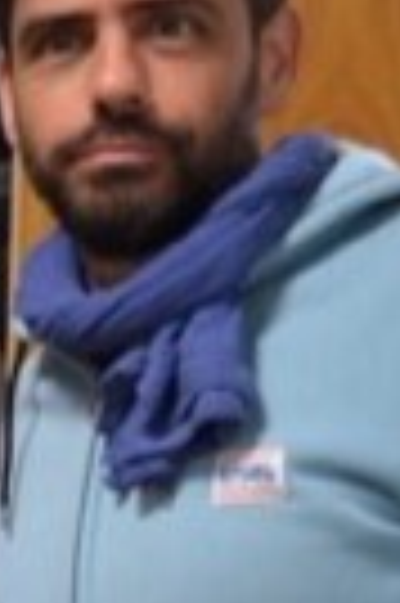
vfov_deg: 11.0
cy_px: 835
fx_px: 3024
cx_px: -1097
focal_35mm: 181
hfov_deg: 6.4
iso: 400
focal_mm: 18
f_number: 3.5
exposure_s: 1/15
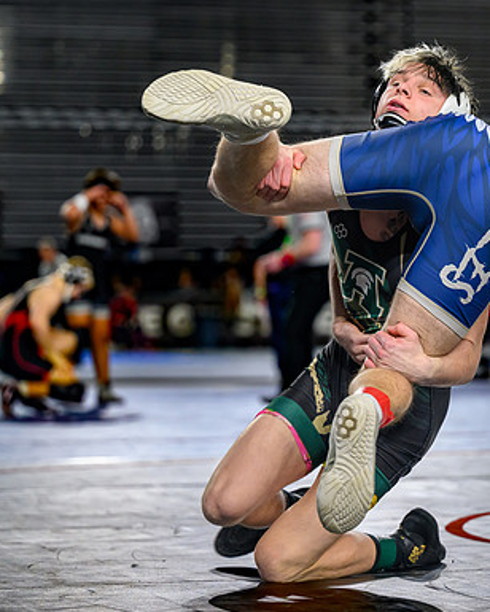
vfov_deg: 12.6
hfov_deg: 10.1
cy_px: 308
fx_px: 2774
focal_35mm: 153
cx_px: 387
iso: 2500
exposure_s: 1/800
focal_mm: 100
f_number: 2.8
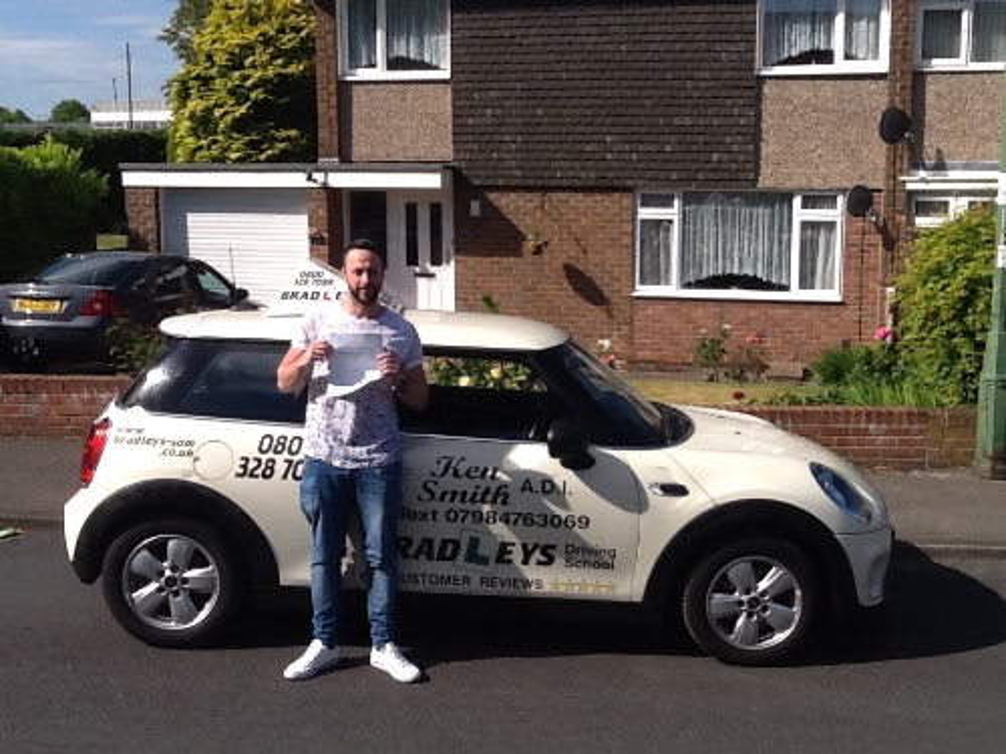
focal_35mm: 44
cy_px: 377
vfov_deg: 32.9
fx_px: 1279
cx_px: 503
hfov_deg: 42.9
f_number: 2.4
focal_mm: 2.03
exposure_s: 1/1408
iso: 40
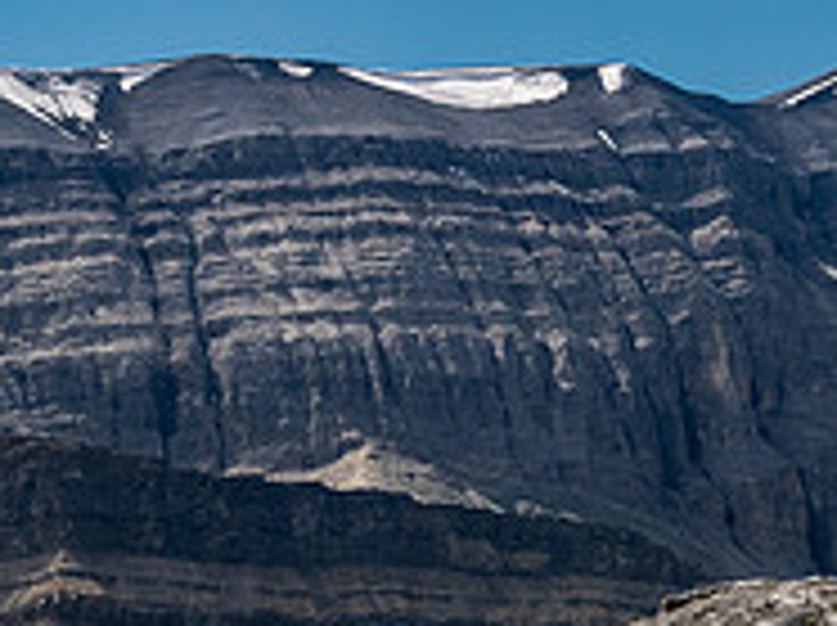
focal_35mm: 200
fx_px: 4830
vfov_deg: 7.4
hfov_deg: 9.9
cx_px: 382
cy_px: 543
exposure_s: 1/250
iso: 200
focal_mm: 32
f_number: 8
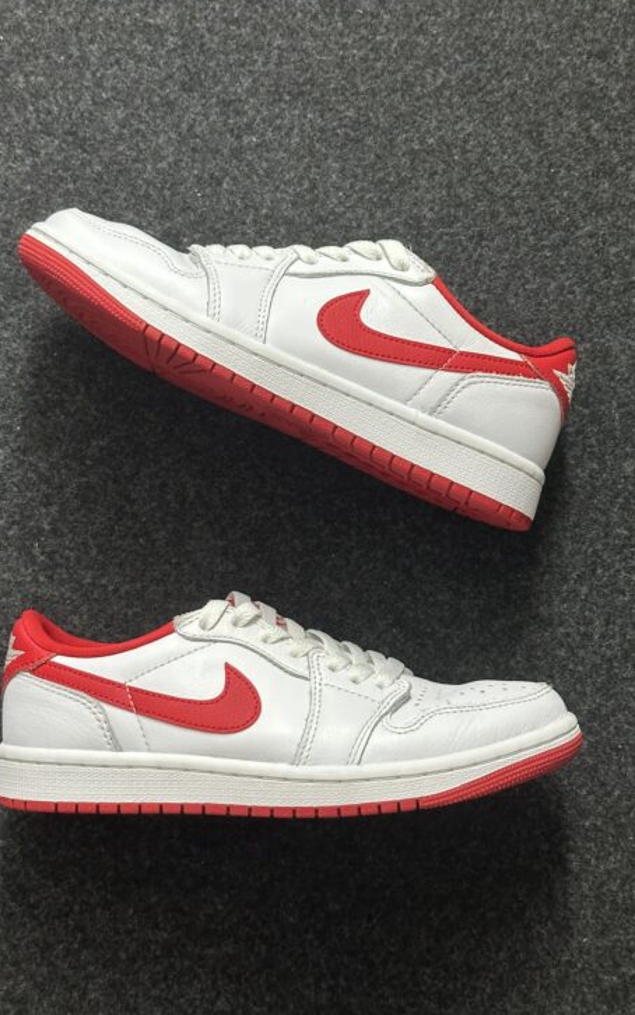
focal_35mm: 56
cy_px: 522
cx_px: 297
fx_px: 1550
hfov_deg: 23.1
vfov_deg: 36.3
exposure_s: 1/36
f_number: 1.78
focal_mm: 6.86
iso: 250
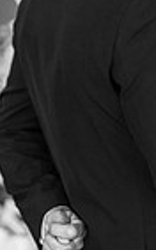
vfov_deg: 7.6
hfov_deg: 4.7
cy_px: 147
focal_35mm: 276
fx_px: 1879
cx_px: 222
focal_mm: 85
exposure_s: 1/160
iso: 1000
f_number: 2
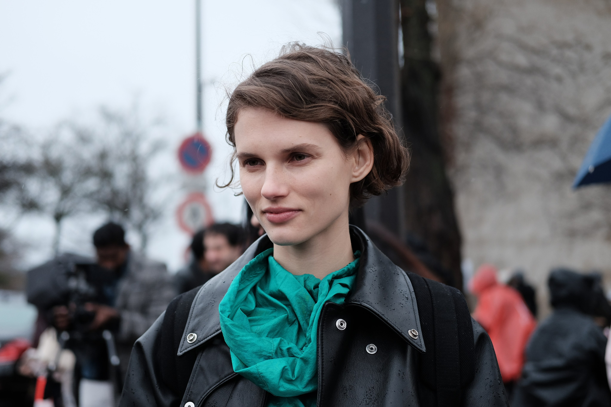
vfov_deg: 25.5
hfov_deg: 37.5
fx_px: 900
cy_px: 204
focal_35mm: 53
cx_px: 306
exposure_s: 1/1000
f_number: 2
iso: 500
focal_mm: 35
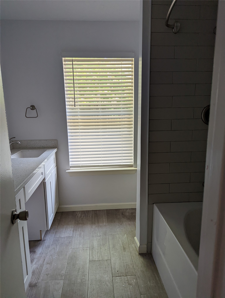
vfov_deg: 71.5
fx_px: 207
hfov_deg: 57.0
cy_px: 149
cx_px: 112
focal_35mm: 24
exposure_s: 1/250
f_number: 1.85
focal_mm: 6.81
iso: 119
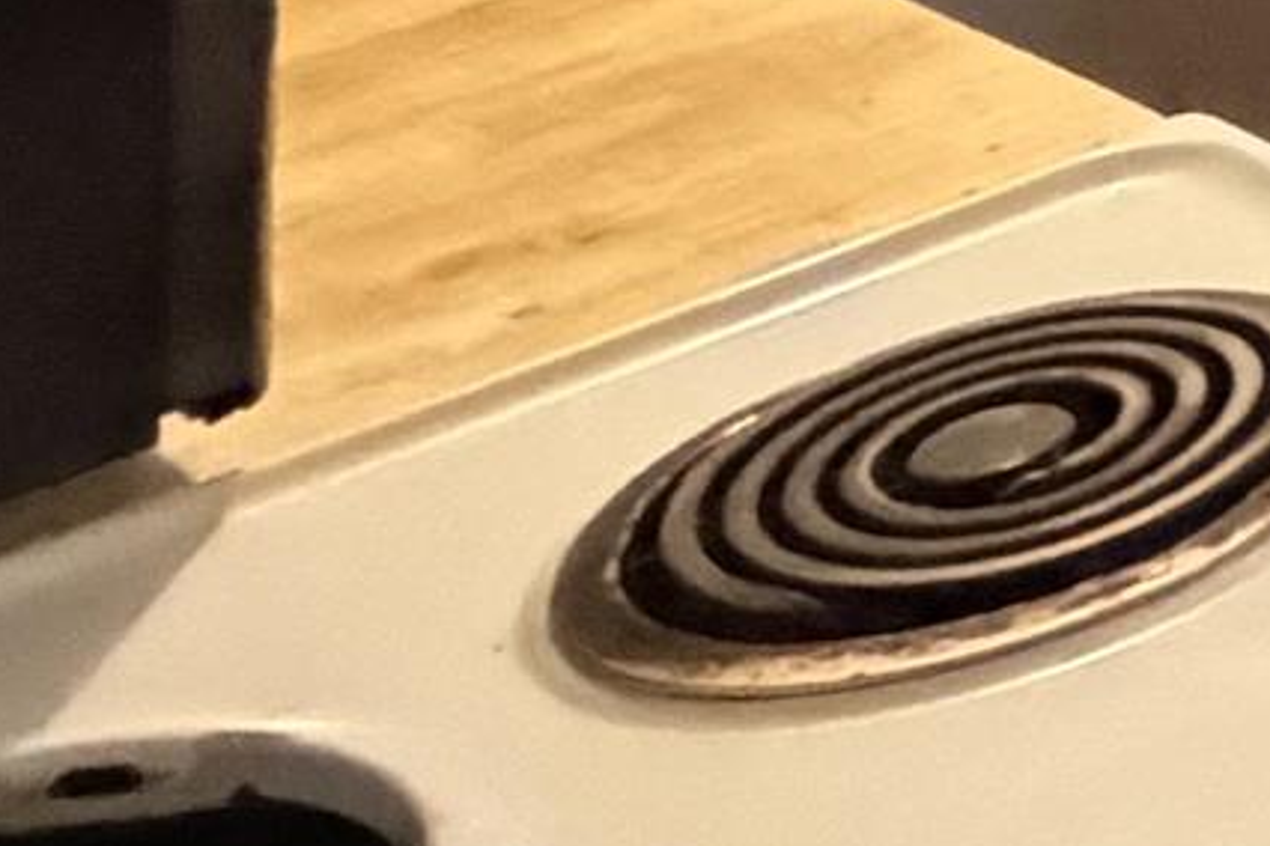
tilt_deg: +3.0
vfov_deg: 9.9
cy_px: -1683
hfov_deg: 12.4
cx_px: 3464
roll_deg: +1.6
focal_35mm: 105
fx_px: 3704
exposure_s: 1/30
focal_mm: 2.22
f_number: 2.2
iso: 2000
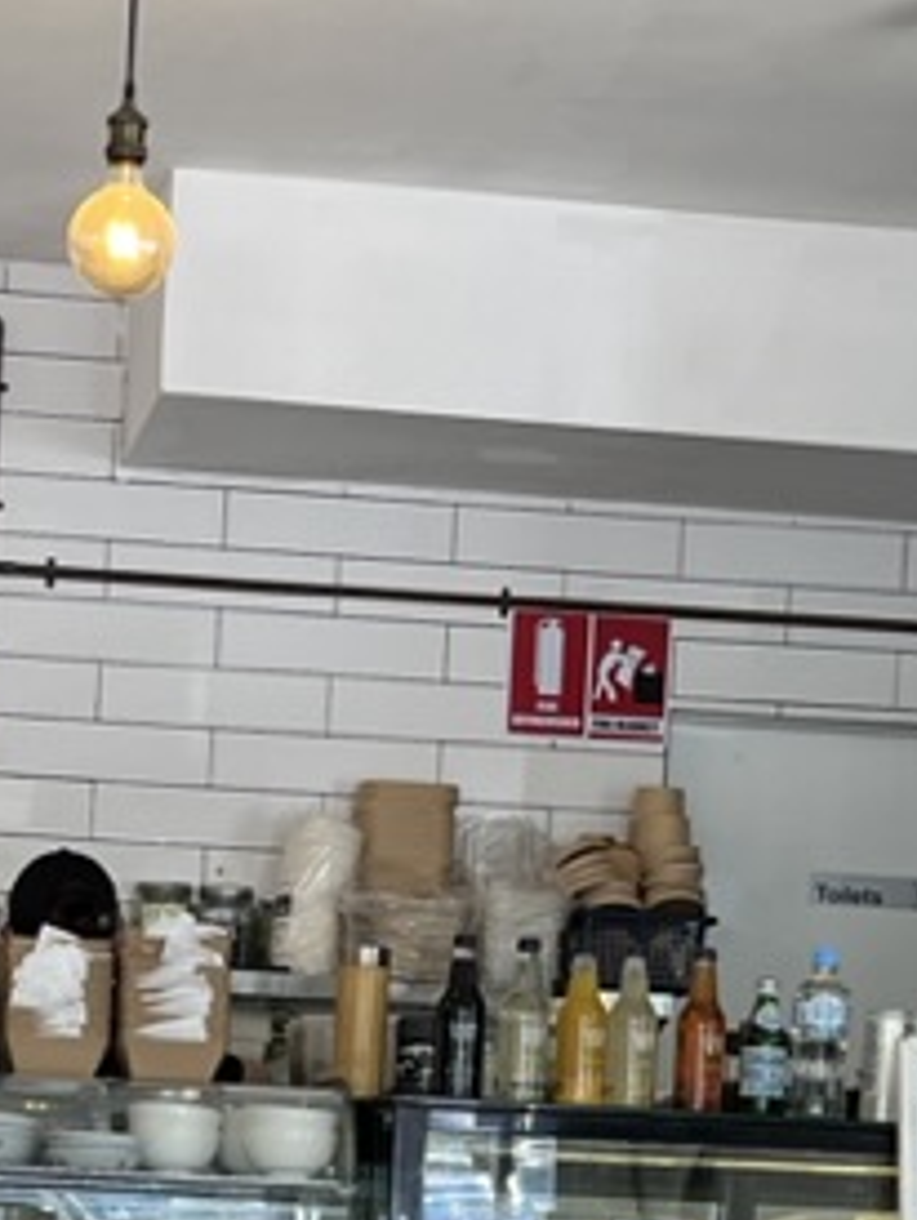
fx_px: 3421
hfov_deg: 15.2
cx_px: 165
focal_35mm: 97
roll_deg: -2.7
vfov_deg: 19.5
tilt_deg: -0.5
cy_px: 1273
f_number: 1.6
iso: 64
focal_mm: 5.1
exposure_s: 1/100
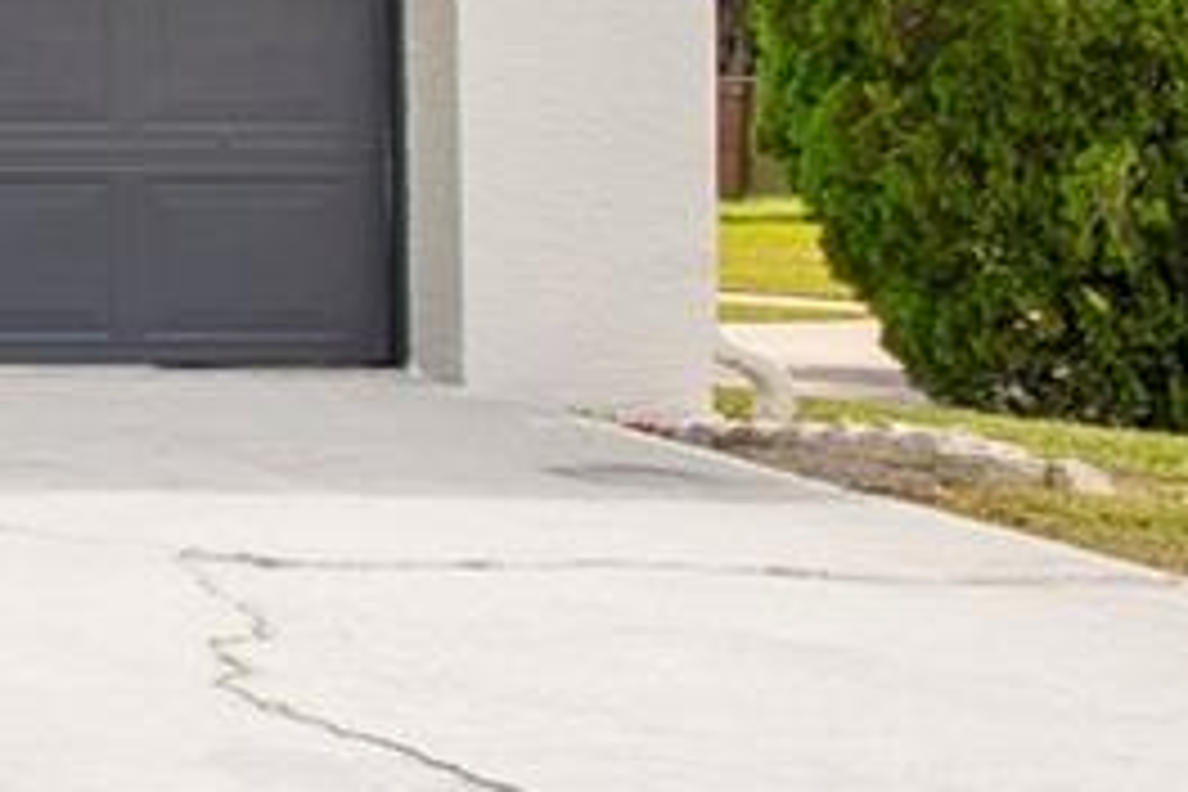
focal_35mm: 97
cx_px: -2340
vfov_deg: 13.4
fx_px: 3201
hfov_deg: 11.6
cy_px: -369
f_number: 9
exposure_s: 1/125
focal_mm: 16
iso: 100
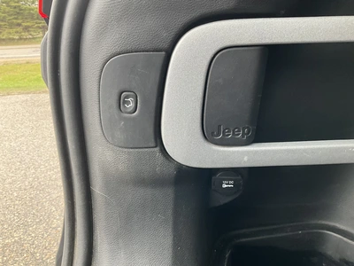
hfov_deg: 61.7
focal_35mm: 29
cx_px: 177
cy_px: 133
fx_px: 297
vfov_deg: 48.2
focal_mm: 3
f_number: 1.8
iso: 125
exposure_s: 1/60
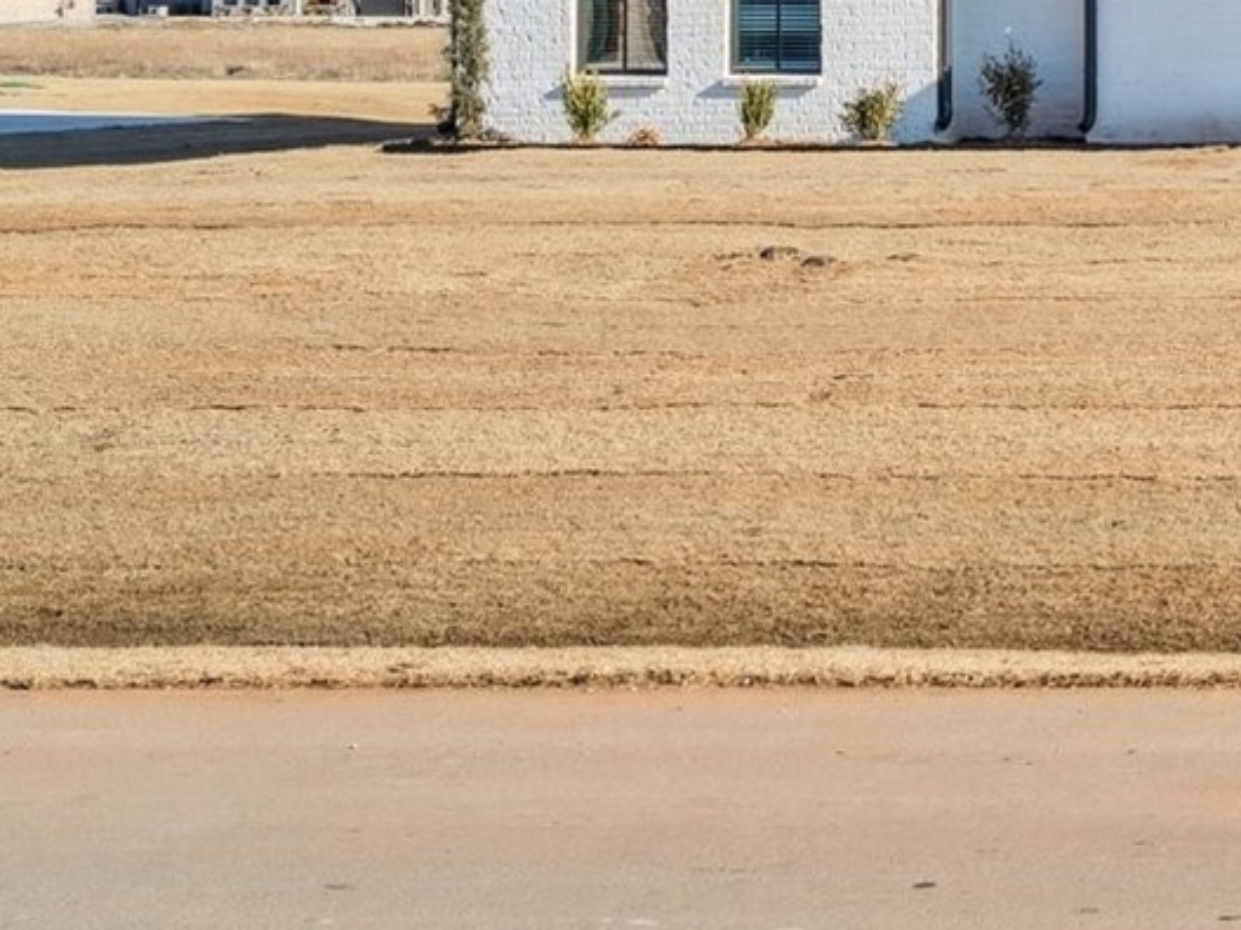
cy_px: -41
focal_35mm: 80
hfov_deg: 19.8
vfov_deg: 17.9
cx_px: 2060
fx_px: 2862
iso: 200
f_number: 6.3
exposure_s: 1/2000
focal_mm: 21.5
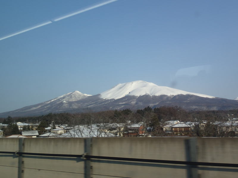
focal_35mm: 38
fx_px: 261
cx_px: 119
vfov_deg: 37.7
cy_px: 89
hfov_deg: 49.0
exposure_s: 1/640
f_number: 3.5
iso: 100
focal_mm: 6.86
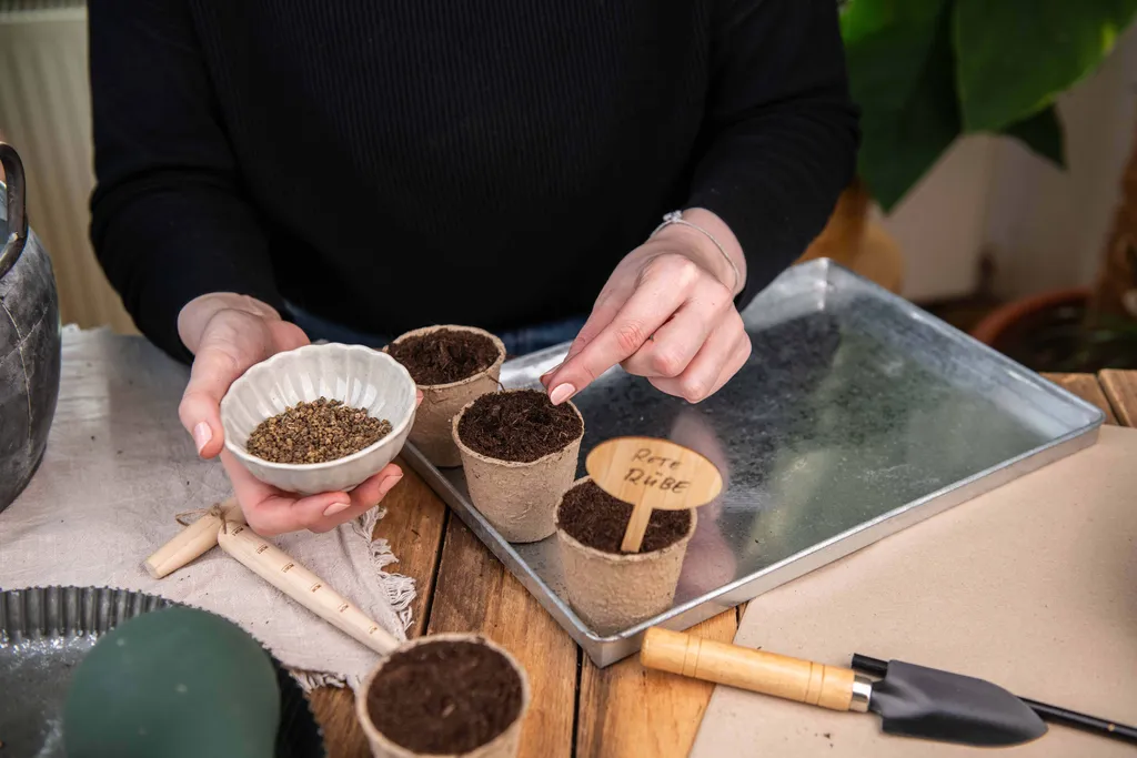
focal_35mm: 45
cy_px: 379
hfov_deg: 43.6
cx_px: 568
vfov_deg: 29.9
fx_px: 1421
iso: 400
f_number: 4
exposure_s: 1/320
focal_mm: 45
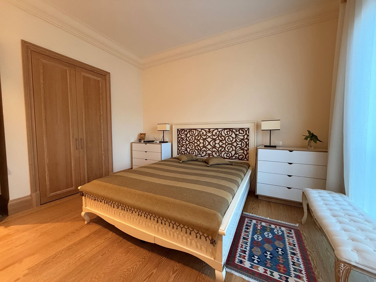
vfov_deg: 85.7
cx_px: 188
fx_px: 152
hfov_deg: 102.1
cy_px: 141
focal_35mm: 14
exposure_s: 1/50
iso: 500
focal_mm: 2.2
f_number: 2.2
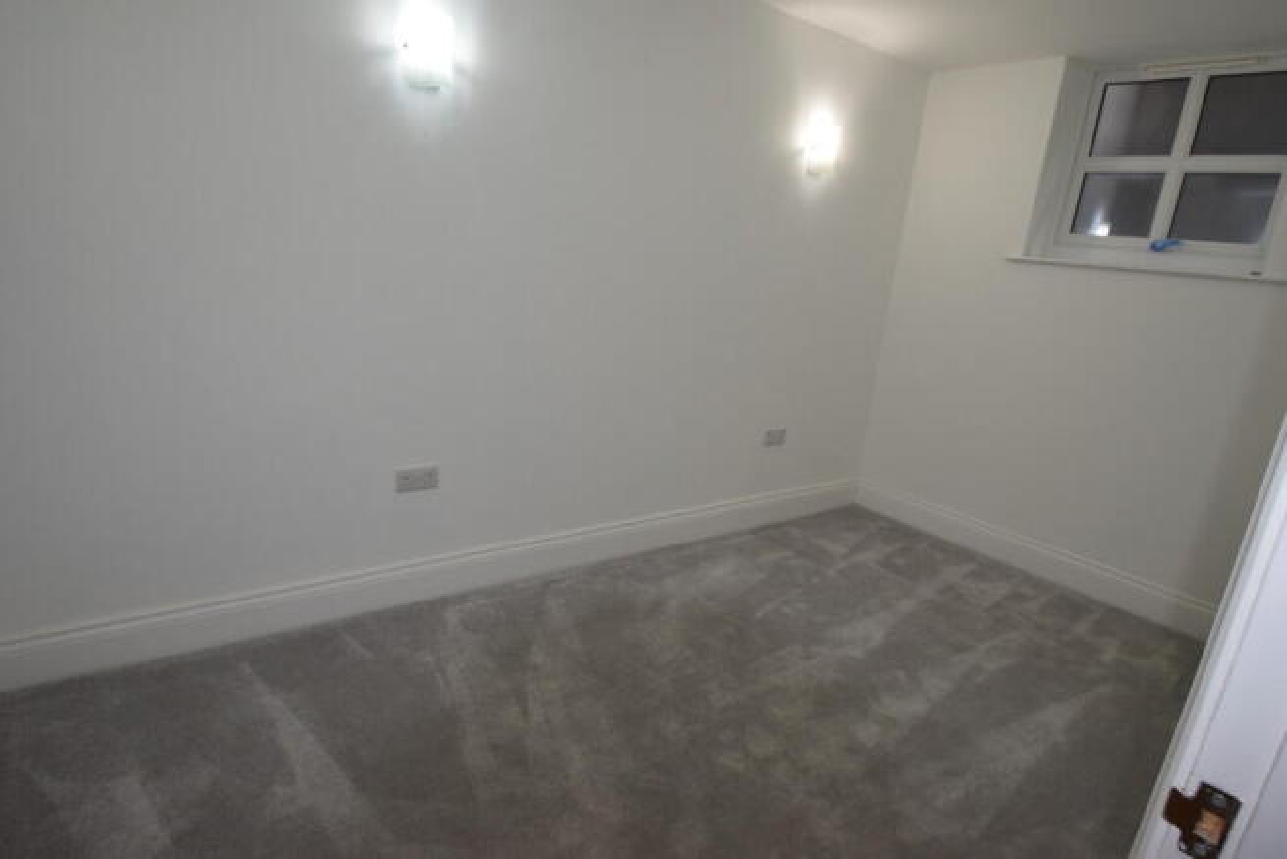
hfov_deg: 90.0
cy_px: 430
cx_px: 644
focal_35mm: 18
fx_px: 644
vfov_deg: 67.4
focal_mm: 12
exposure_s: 1/125
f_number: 5.6
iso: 800
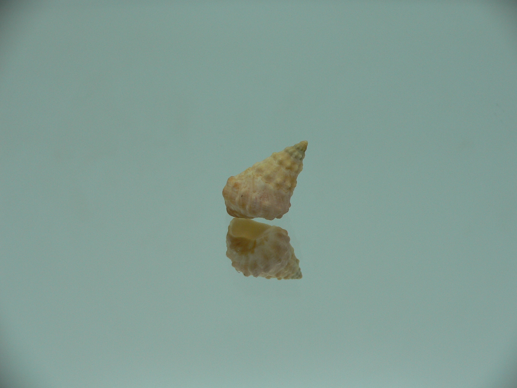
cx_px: 258
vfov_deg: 40.7
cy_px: 194
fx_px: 523
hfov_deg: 52.6
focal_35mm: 35
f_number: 2.8
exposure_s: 1/60
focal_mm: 4.6
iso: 80
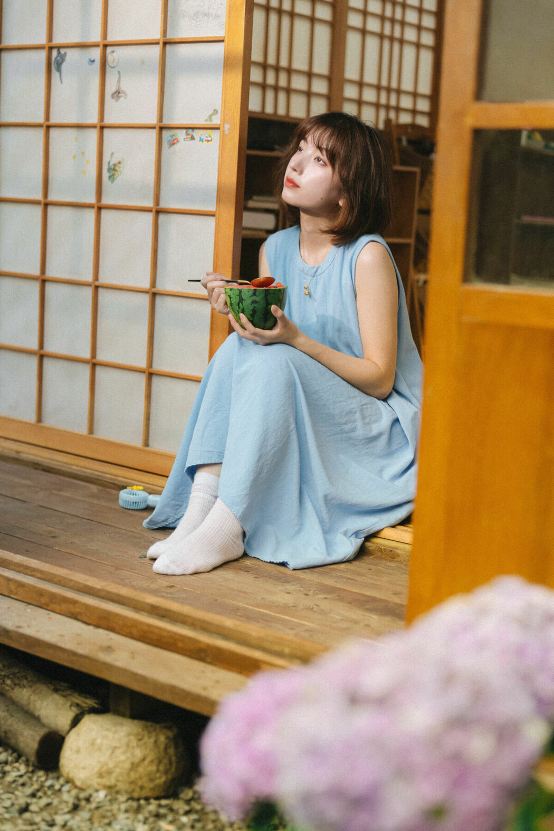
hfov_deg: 25.1
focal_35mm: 54
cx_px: 277
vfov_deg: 36.9
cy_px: 416
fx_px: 1246
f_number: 2.2
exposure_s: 1/1250
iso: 400
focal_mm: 54
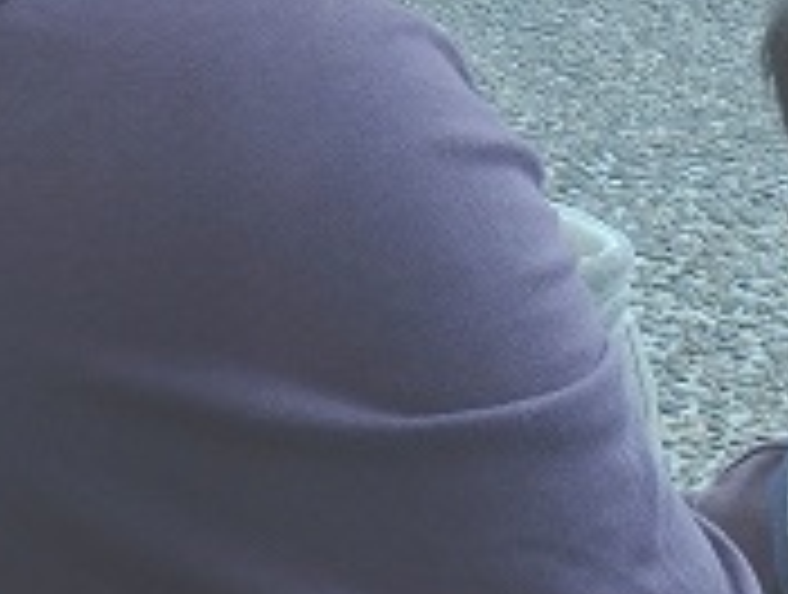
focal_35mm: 174
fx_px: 3969
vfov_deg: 8.6
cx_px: 968
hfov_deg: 11.1
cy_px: 166
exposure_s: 1/250
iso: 125
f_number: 5.2
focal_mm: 9.4
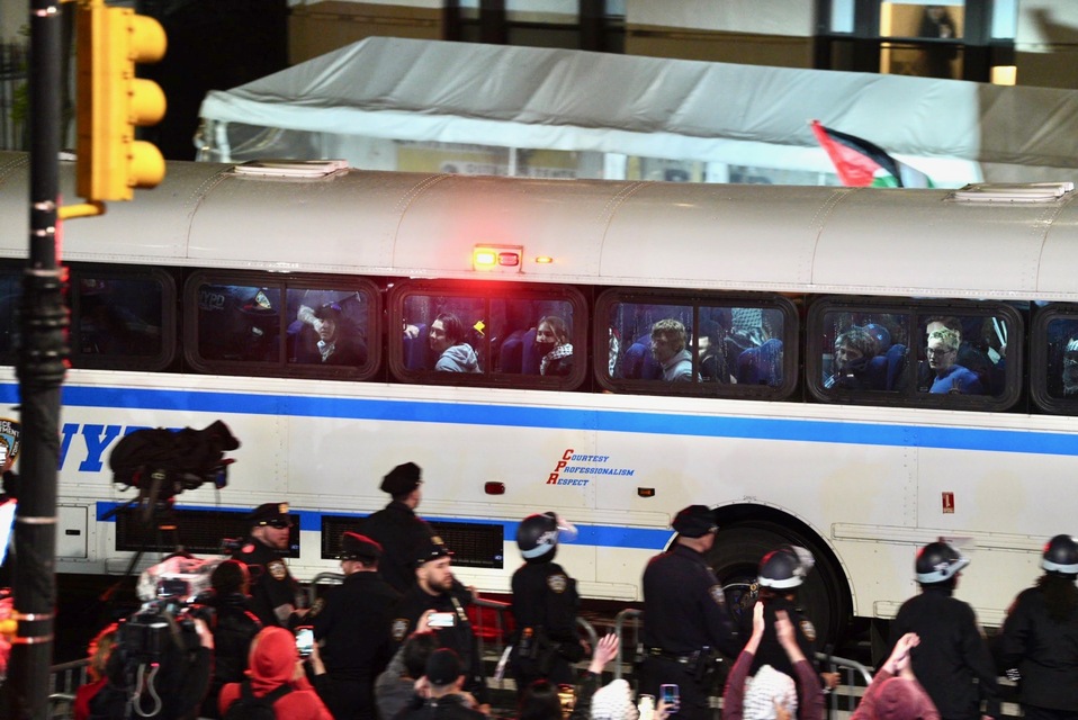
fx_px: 5992
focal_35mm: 200
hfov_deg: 10.3
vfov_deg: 6.9
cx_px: 539
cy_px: 360
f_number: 3.5
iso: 4000
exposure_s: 1/50
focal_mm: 200
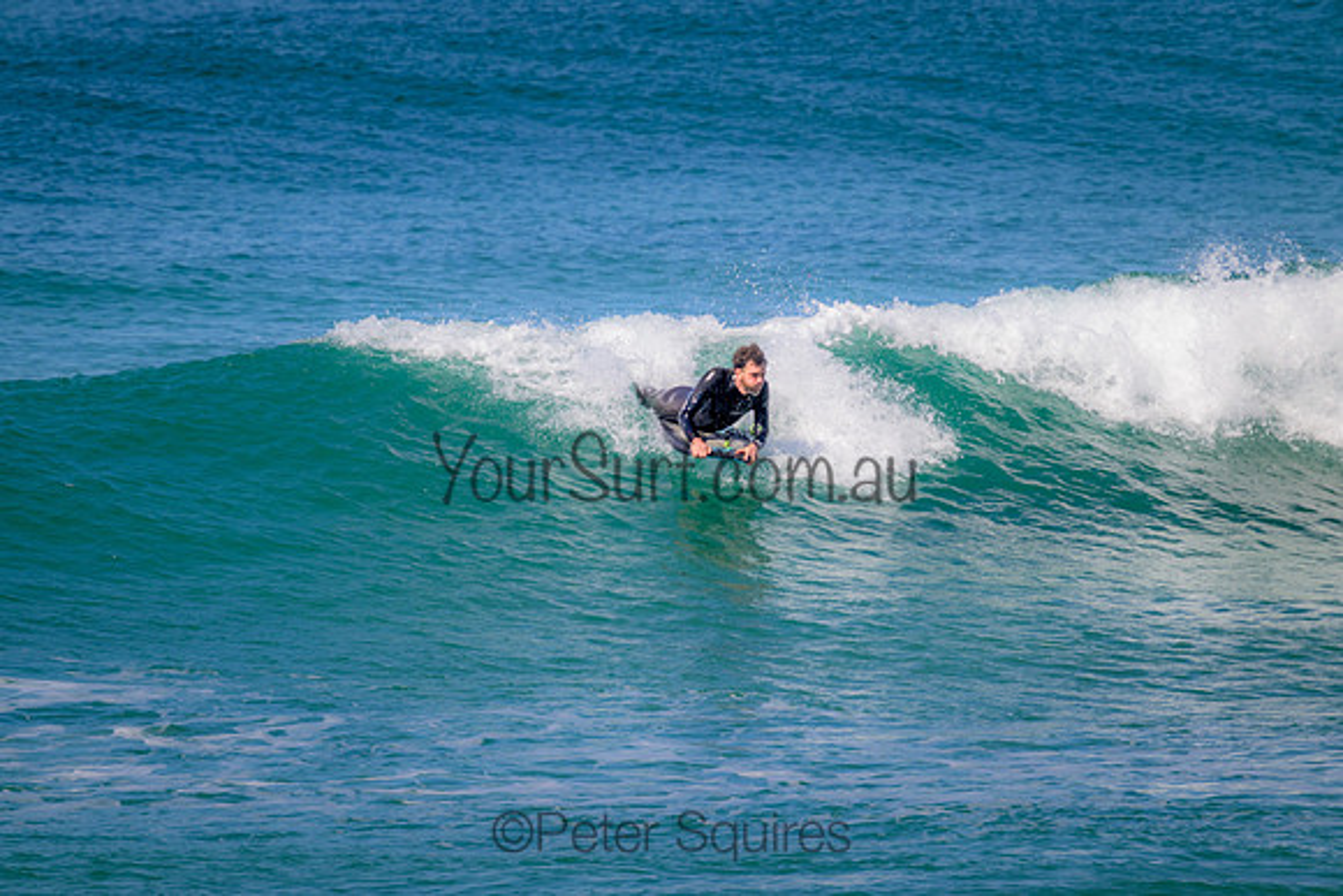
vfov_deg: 1.7
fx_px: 29850
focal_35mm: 800
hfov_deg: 2.6
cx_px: 672
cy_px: 448
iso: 640
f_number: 11
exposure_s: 1/1000
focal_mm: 800
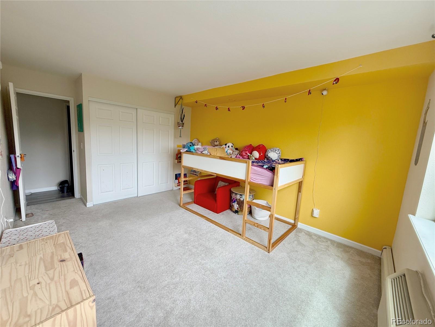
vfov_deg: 85.7
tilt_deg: -8.3
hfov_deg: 102.1
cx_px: 218
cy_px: 164
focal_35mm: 14
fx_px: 176
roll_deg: -3.5
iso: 100
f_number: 2.2
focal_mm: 2.22
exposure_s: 1/99
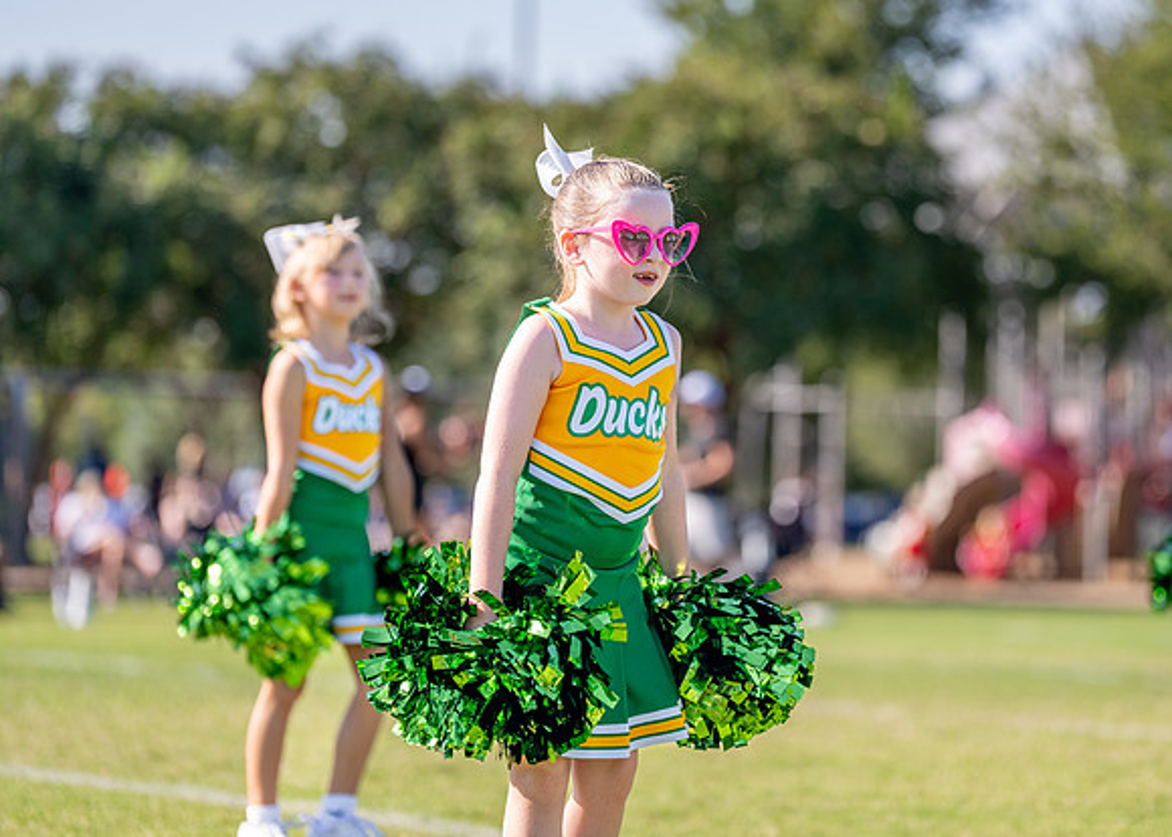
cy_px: 343
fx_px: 5594
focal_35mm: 168
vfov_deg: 8.6
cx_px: 685
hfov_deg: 12.0
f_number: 2.8
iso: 250
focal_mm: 134
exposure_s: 1/2000
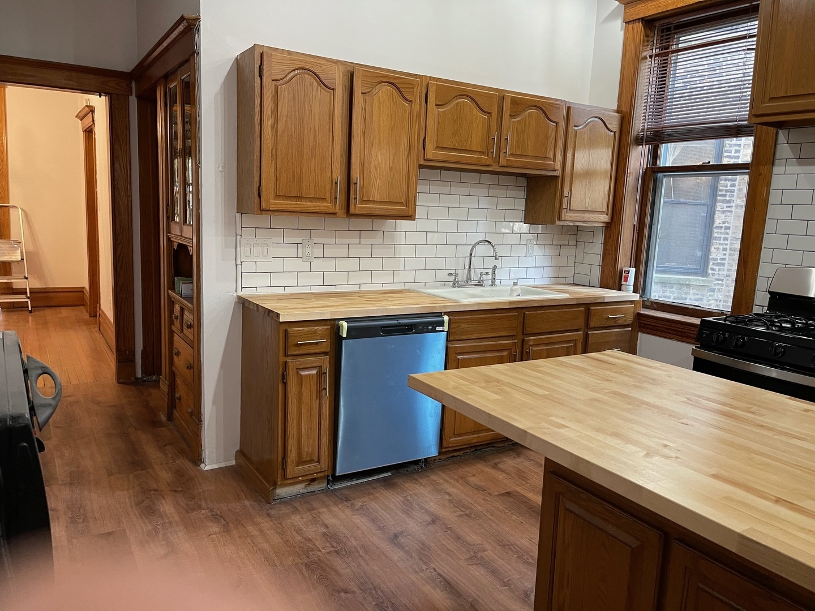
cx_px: 408
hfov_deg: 67.3
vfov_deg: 53.1
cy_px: 306
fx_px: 612
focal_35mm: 26
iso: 320
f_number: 1.6
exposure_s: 1/60
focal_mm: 5.1
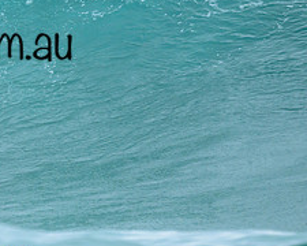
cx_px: -101
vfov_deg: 0.6
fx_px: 22788
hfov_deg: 0.8
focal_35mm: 2508
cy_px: 34
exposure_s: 1/2500
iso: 560
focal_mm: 800
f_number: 6.3
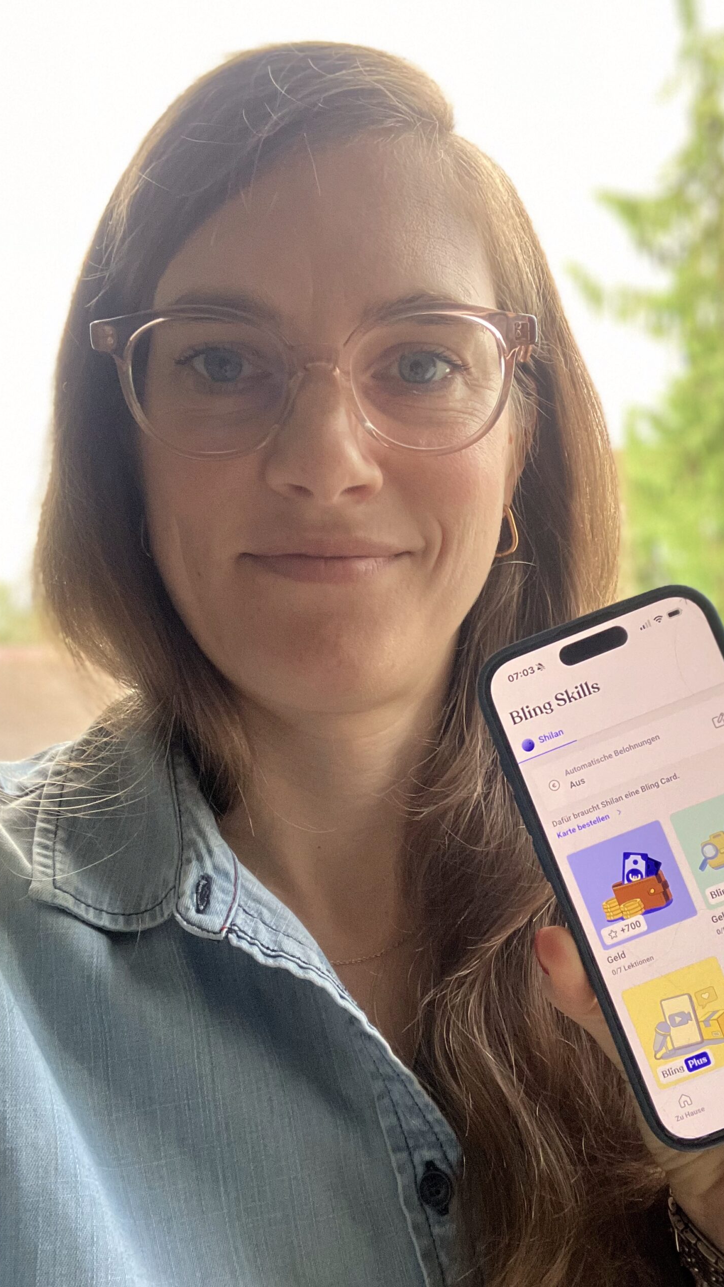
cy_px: 642
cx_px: 446
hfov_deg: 33.6
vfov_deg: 56.6
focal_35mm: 35
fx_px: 1194
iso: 200
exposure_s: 1/60
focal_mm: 2.87
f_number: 2.2
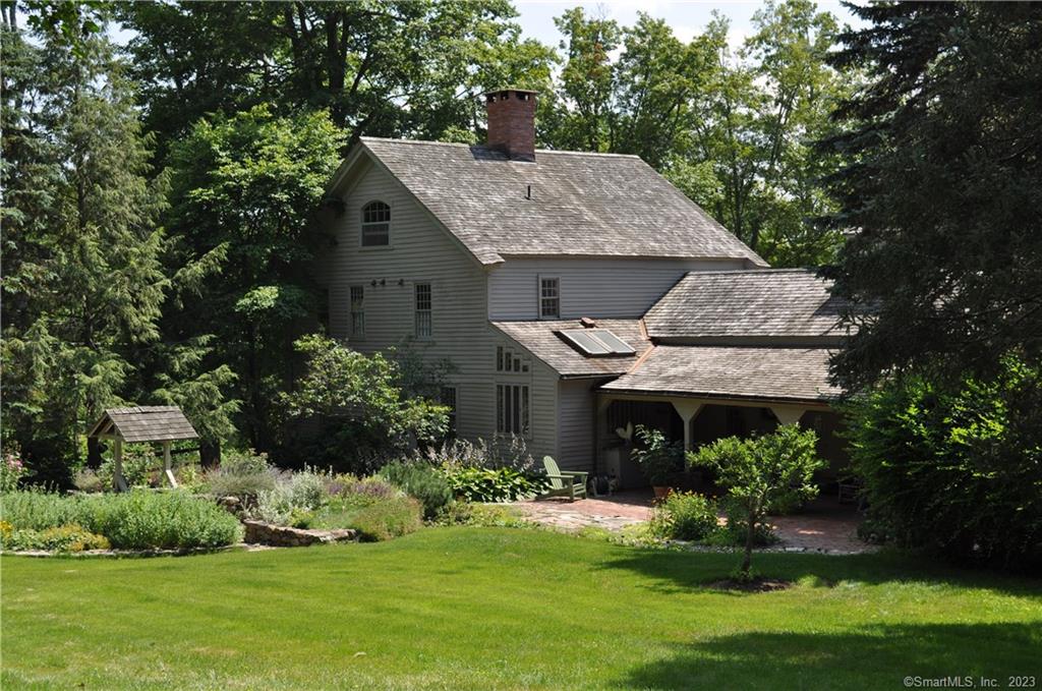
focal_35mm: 54
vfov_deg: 25.0
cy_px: 346
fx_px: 1560
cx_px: 521
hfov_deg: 36.9
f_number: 6.3
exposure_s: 1/320
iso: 200
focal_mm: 36
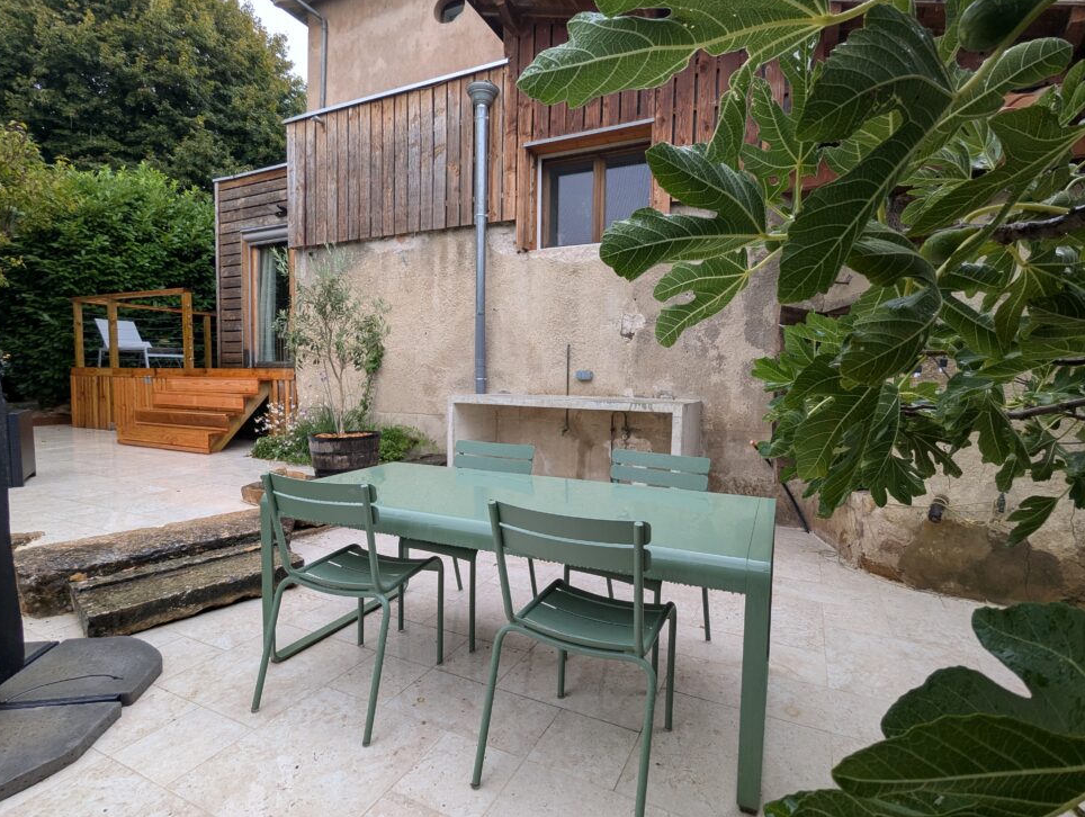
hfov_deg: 90.9
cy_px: 406
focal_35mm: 17
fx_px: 534
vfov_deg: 74.9
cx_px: 546
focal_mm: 2.35
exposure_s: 1/381
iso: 51
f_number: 2.2
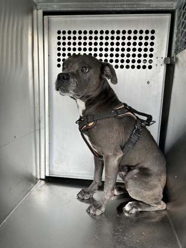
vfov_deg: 67.3
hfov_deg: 53.1
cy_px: 124
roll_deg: -0.3
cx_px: 93
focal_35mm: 26
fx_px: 186
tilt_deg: -10.6
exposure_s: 1/125
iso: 32
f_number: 1.5
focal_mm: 5.7
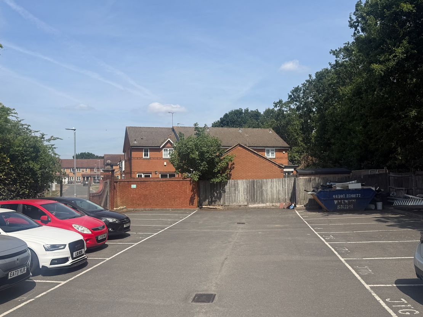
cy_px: 158
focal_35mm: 24
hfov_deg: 71.6
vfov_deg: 56.8
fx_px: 293
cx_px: 212
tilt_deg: +4.8
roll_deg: -1.3
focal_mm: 6.76
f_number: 1.78
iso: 80
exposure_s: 1/5319
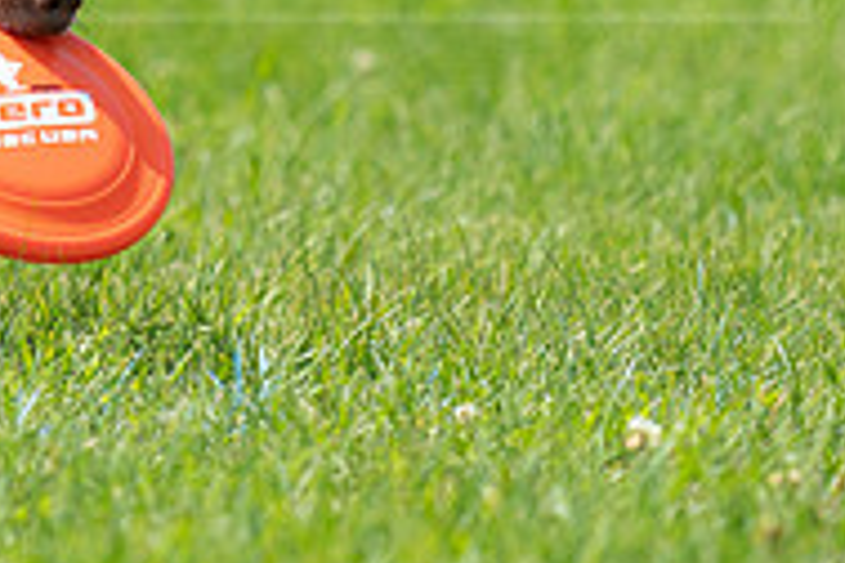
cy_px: -47
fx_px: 28188
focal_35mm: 1201
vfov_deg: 1.1
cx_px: 76
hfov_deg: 1.7
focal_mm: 391
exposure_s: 1/4000
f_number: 6.3
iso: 1250
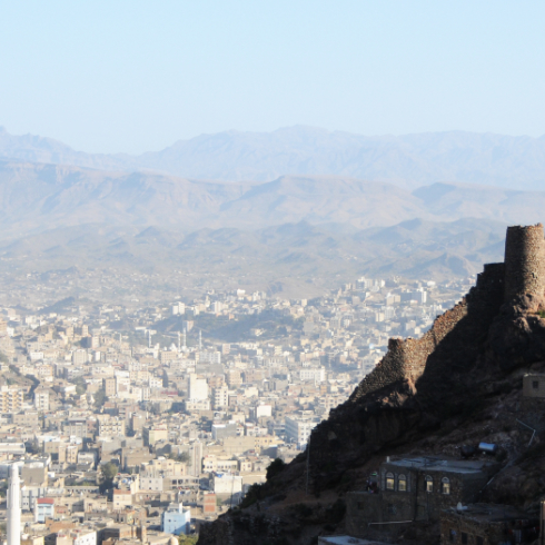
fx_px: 1852
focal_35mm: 104
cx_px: 304
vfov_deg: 16.7
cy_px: 288
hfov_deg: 16.7
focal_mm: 40
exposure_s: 1/1600
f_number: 6.3
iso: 400
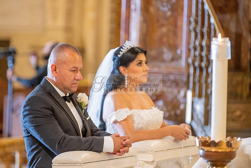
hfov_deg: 11.0
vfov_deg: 7.4
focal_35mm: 187
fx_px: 1302
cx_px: 105
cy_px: 72
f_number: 2.8
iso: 1000
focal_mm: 160
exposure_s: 1/100
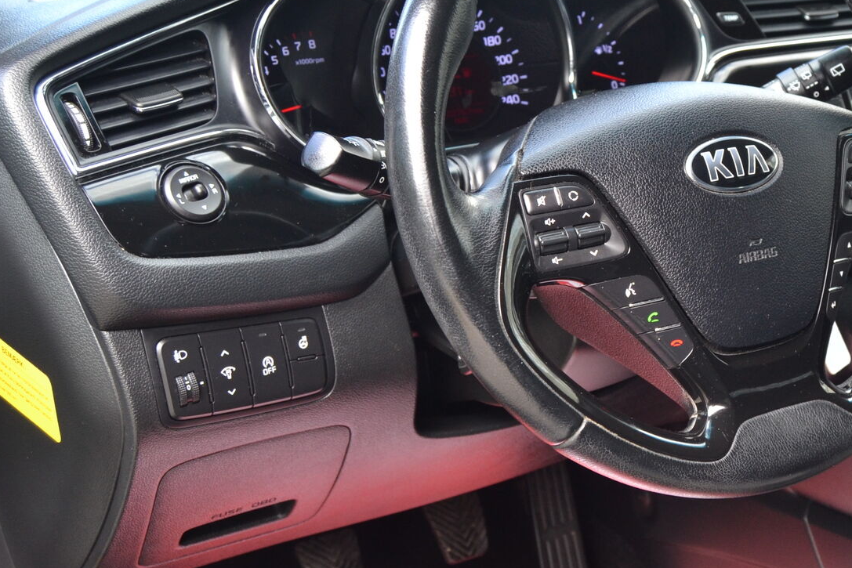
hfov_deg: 36.0
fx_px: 1254
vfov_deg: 25.5
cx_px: 710
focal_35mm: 53
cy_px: 245
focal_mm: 20
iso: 400
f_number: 5
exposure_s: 1/100
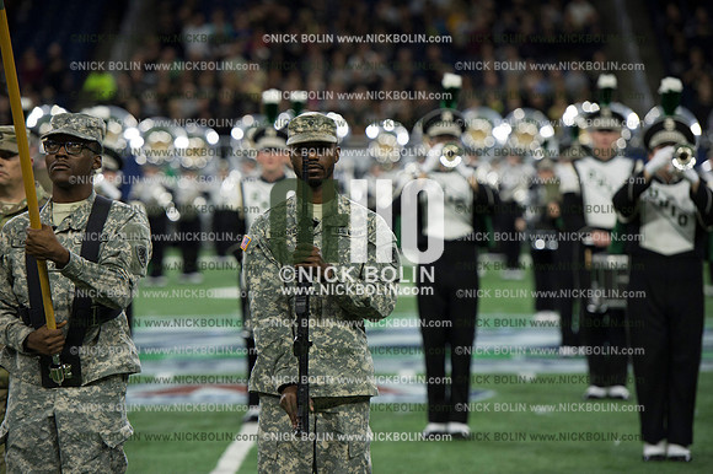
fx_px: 3167
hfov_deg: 12.8
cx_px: 356
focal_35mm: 160
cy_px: 237
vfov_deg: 8.6
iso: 2500
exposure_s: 1/2000
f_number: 3.5
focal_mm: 160
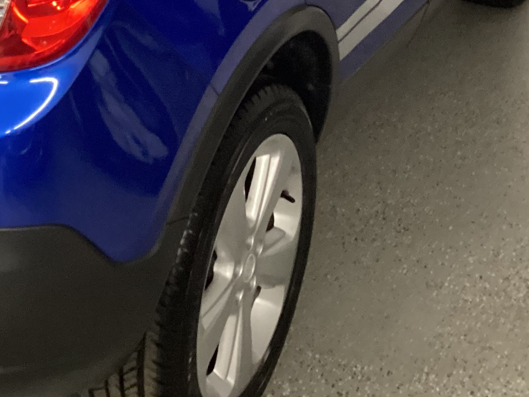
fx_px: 1177
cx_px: -35
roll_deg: +0.1
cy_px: -75
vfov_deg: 18.2
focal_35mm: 77
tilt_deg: -18.8
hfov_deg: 23.9
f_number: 2.4
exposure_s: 1/30
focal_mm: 3.3
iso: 400
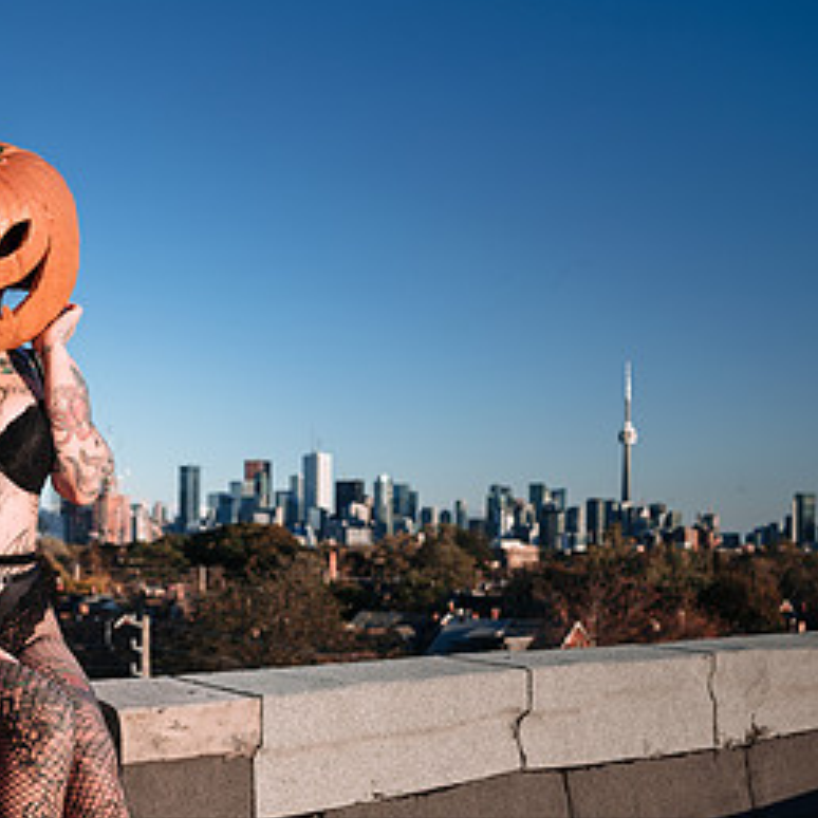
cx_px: 170
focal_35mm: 65
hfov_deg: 26.0
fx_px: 1738
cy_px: 556
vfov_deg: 26.3
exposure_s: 1/320
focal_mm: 32
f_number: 4
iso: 64
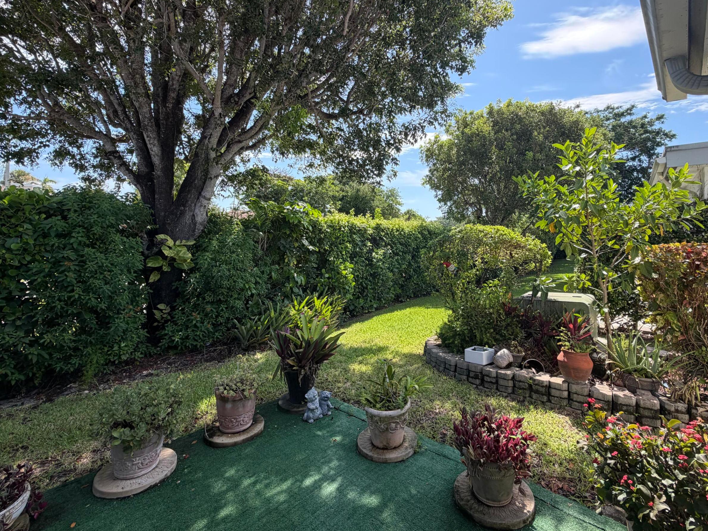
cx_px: 391
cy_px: 229
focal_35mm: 17
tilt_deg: +1.0
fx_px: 348
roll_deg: +0.2
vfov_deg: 74.4
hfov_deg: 90.7
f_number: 2.2
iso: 50
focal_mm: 2.22
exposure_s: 1/502
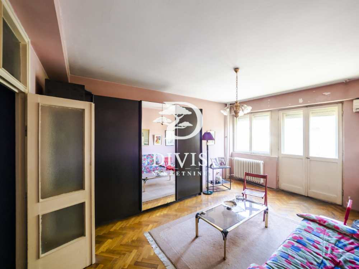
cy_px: 134
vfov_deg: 85.7
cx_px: 180
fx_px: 145
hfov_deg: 102.1
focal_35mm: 14
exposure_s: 1/20
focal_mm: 7
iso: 400
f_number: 4
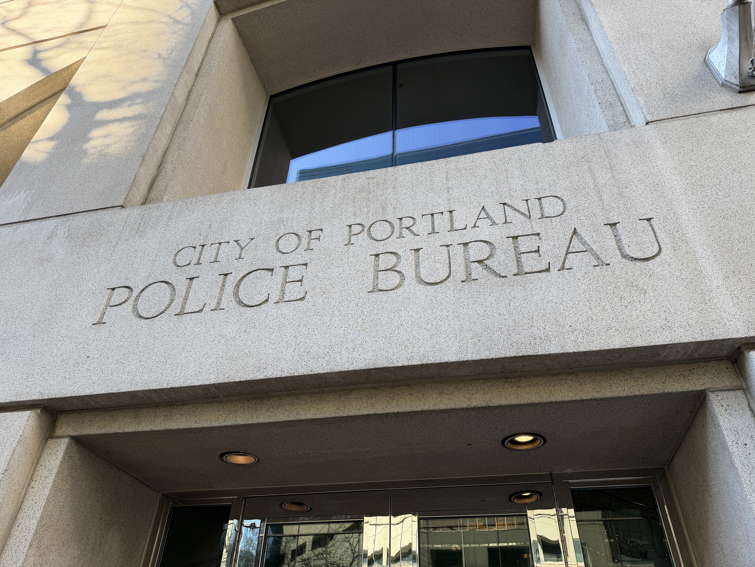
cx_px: 378
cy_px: 284
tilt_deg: +36.7
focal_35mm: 24
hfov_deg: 71.6
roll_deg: -2.2
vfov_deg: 56.8
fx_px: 523
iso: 64
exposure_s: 1/179
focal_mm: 6.76
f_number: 1.78
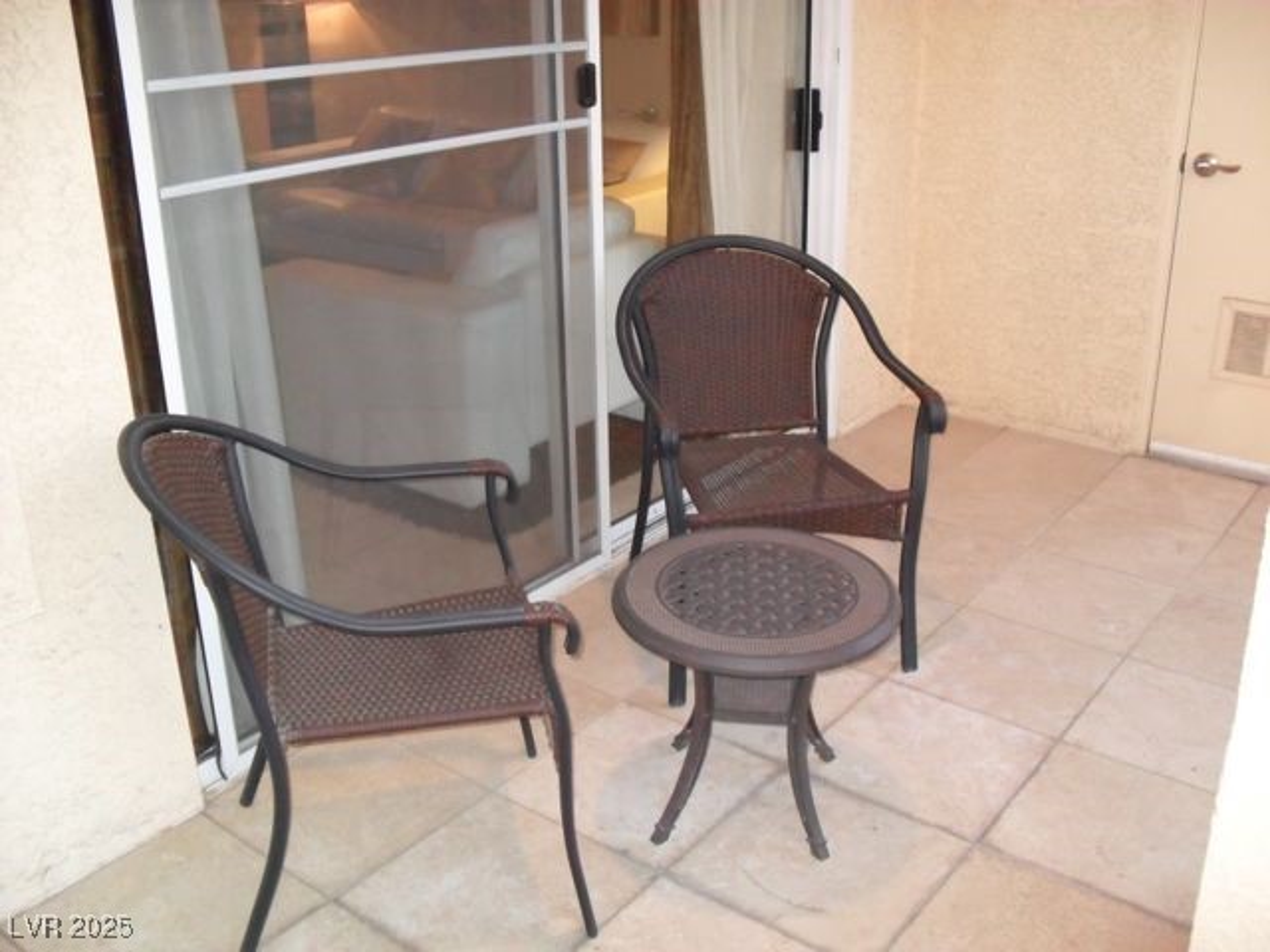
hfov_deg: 52.6
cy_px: 476
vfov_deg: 40.7
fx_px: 1284
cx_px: 635
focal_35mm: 35
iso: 320
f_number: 3
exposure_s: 1/45
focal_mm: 6.3
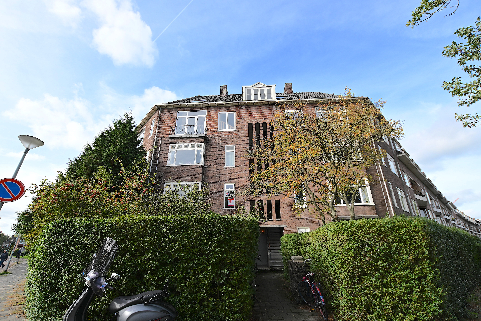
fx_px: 200
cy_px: 160
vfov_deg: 77.3
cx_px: 240
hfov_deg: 100.4
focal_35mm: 15
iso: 100
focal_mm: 10
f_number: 6.3
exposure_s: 1/160
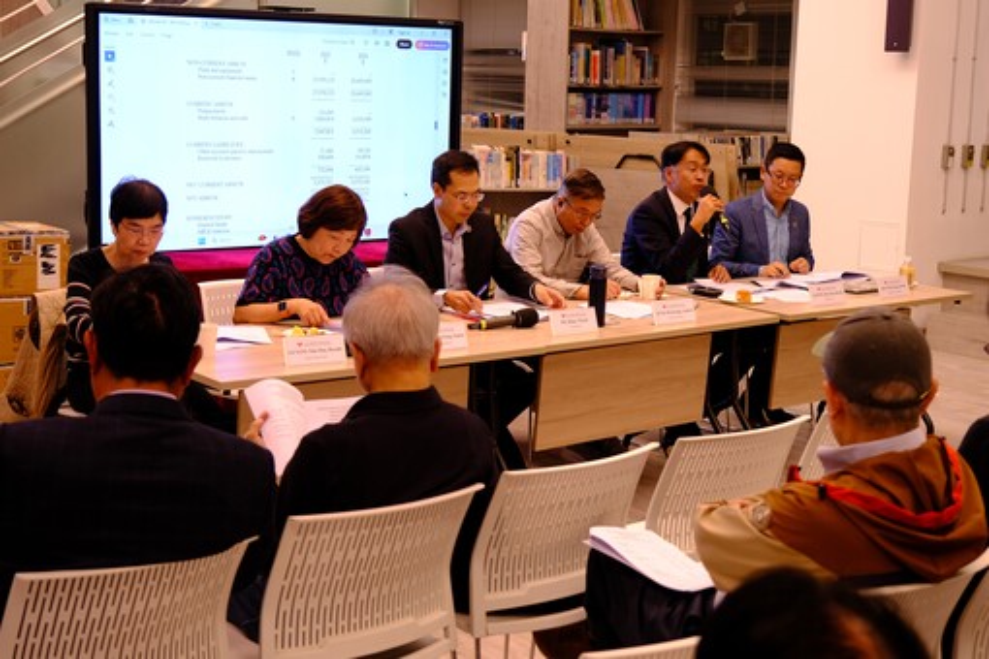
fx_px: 1401
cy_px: 330
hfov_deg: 38.9
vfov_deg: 26.5
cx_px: 494
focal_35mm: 51
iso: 160
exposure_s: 1/13
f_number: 4
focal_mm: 34.2
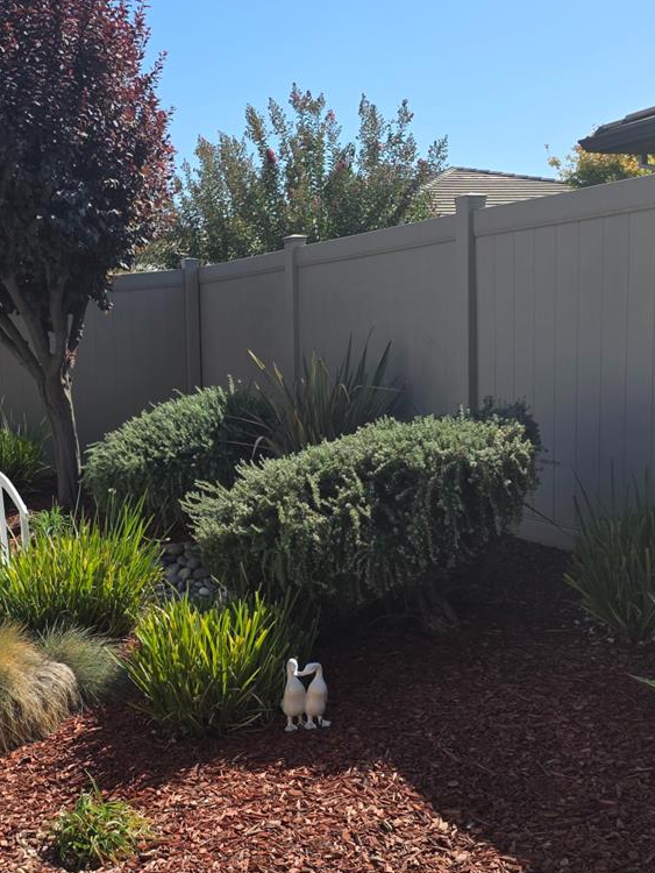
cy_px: 476
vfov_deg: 41.2
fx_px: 1160
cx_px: 156
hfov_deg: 30.9
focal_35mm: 46
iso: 80
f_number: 1.7
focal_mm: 6.3
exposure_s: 1/4889
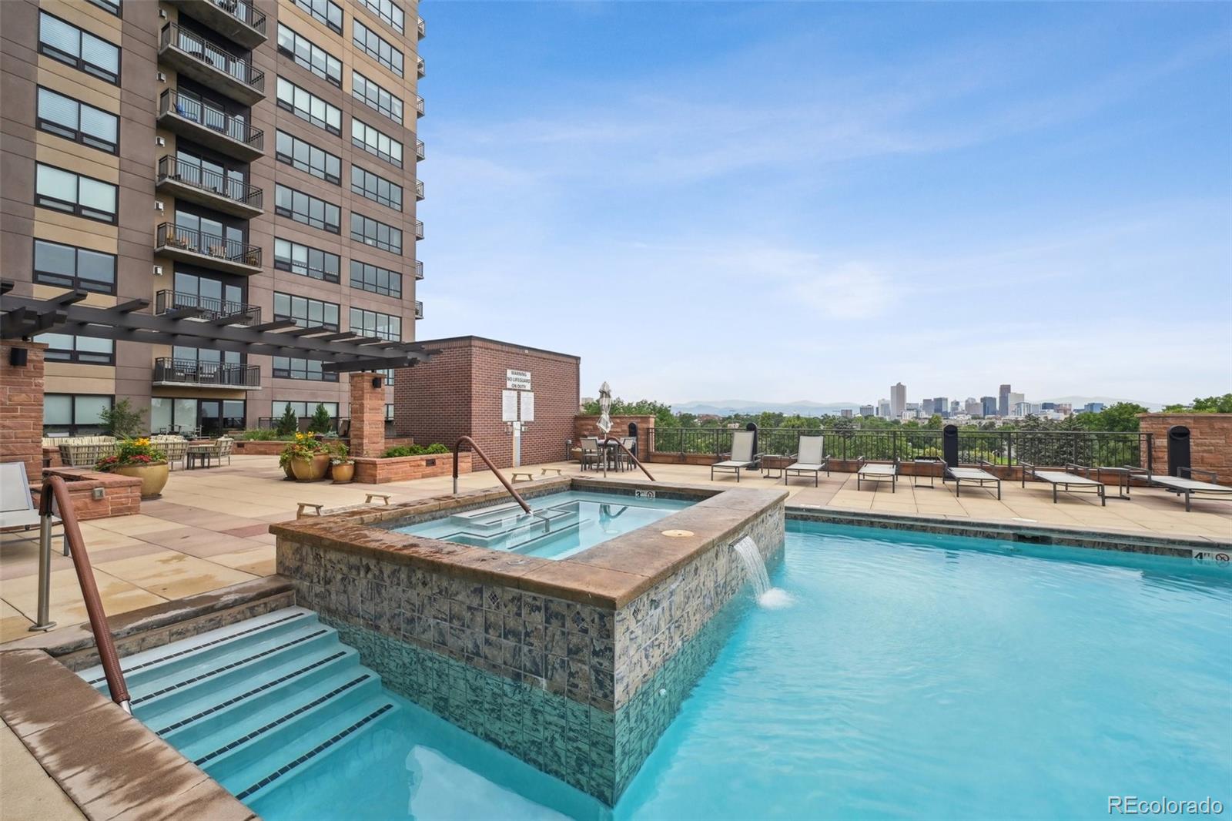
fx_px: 479
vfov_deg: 81.2
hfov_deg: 104.3
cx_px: 616
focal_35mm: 14
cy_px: 410
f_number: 11
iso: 400
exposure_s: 1/400
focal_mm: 14
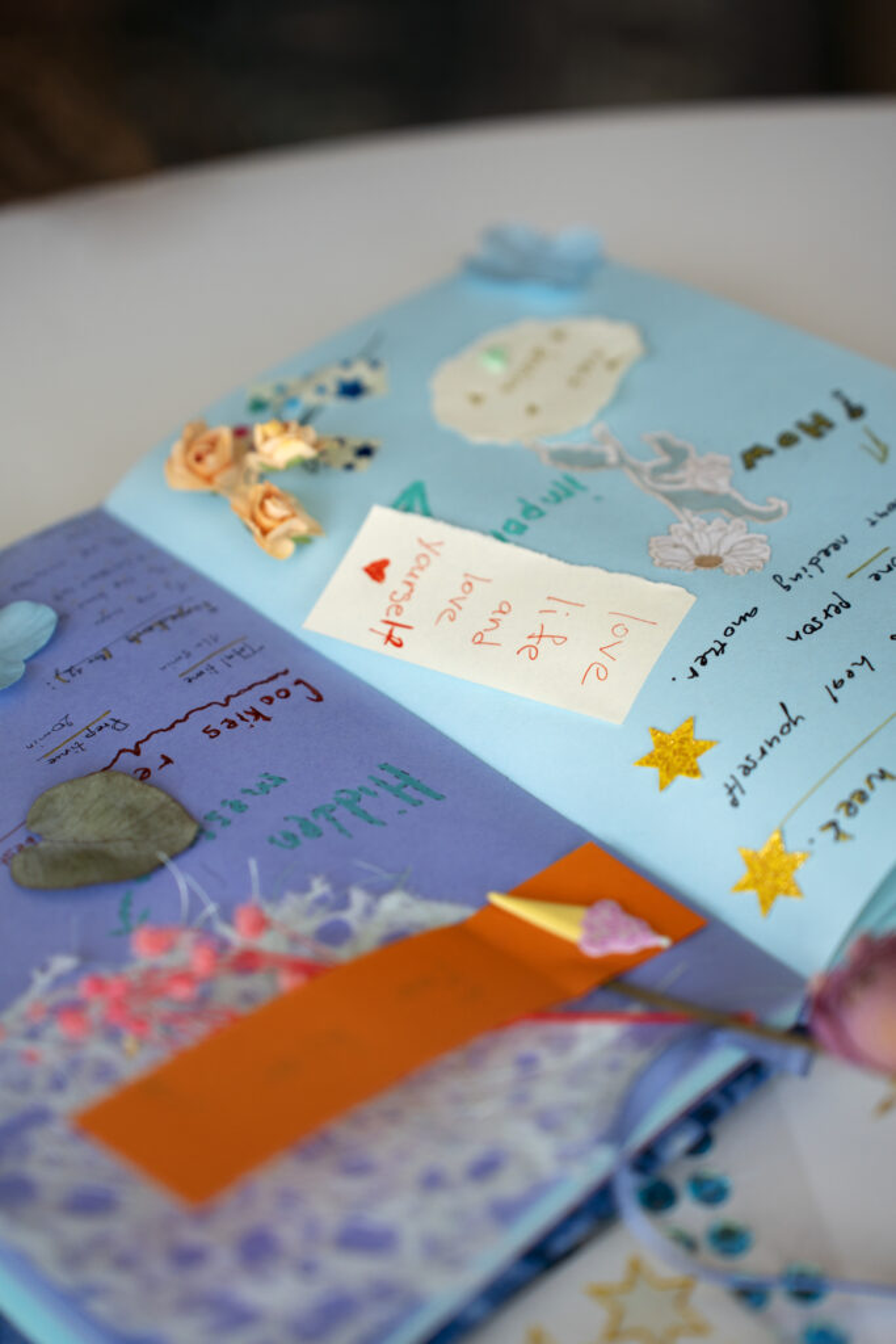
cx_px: 448
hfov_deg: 18.4
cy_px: 672
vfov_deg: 27.3
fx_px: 2762
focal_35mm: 74
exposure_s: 1/320
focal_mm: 74
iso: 640
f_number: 2.8
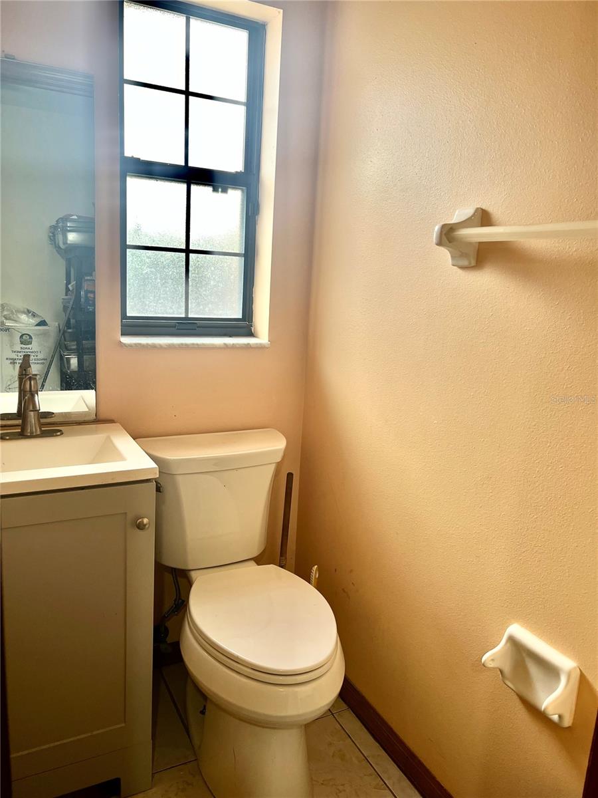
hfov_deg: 53.1
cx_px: 299
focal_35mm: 26
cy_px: 399
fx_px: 599
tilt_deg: -10.8
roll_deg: -2.1
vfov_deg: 67.3
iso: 100
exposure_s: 1/121
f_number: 1.5
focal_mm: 5.7
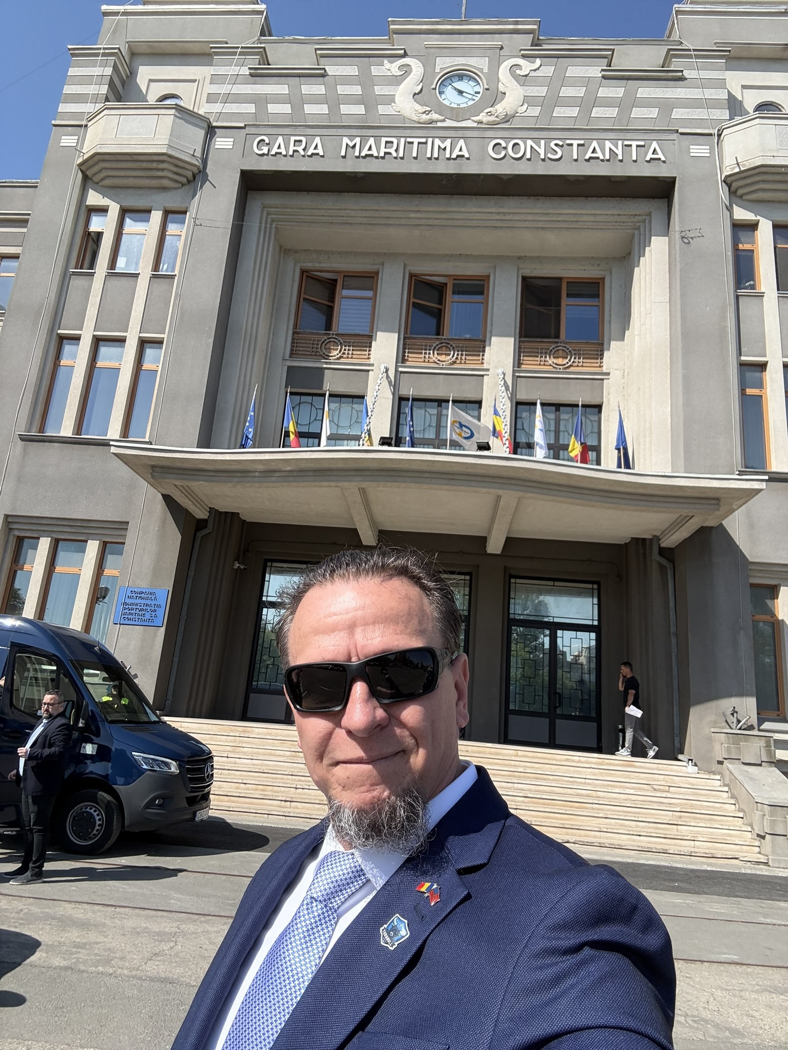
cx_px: 394
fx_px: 698
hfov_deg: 58.9
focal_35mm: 23
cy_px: 525
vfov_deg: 73.9
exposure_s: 1/1199
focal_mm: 2.69
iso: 32
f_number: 1.9
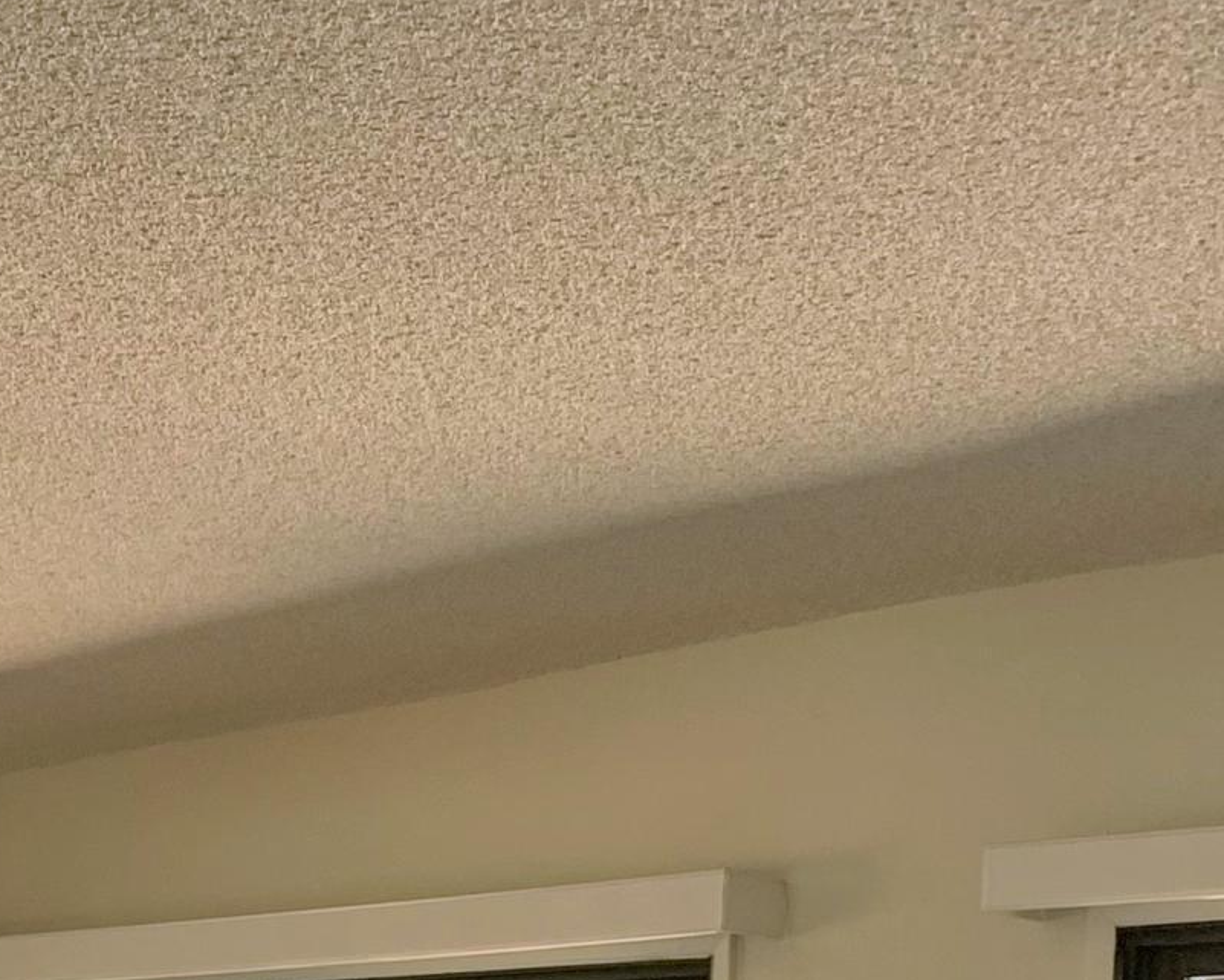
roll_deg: -0.7
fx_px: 3442
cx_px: 313
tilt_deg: -6.6
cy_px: 1657
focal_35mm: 95
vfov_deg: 14.6
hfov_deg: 20.0
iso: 50
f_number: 1.8
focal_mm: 4.25
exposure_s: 1/120
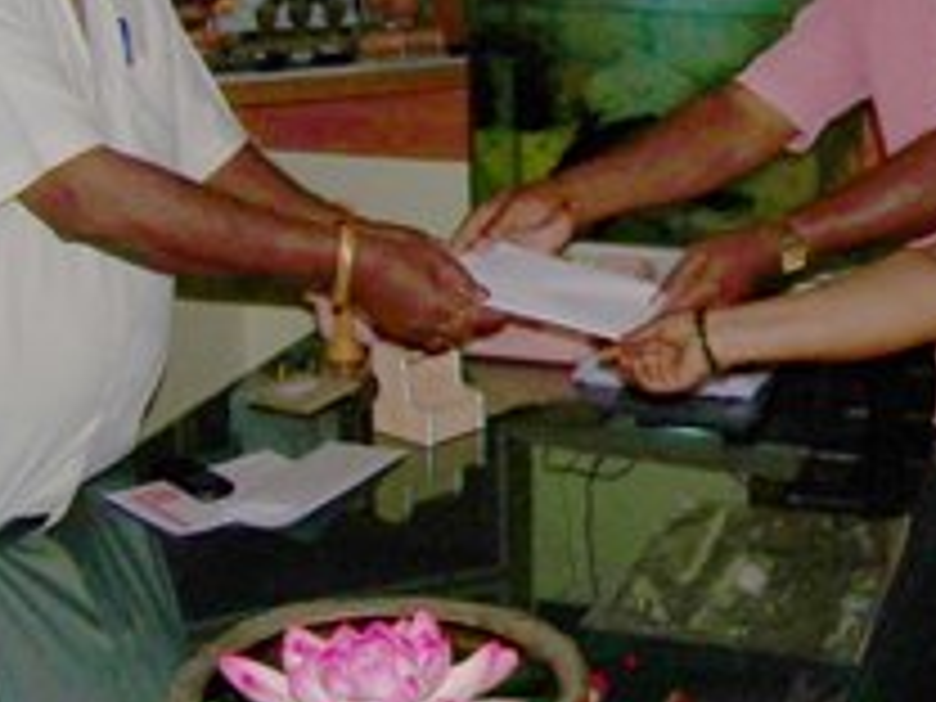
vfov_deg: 18.6
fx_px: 2109
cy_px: 99
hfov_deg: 24.7
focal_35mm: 78
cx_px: 711
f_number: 3.6
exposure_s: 1/640
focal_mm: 5.85
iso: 200
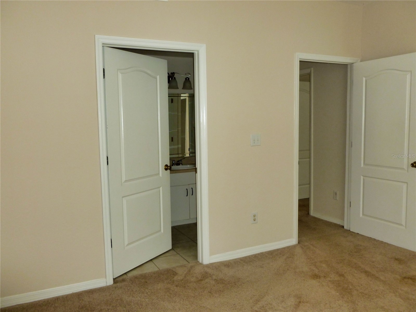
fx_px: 336
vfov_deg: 49.7
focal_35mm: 28
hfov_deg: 63.4
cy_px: 156
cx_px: 208
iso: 160
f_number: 3.3
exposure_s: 1/60
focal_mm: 5
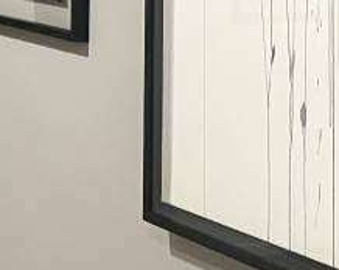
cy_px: -87
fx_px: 1343
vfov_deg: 11.2
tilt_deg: -1.0
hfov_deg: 14.3
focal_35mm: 134
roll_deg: -1.6
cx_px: 46
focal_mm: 3.99
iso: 500
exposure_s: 1/30
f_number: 1.8
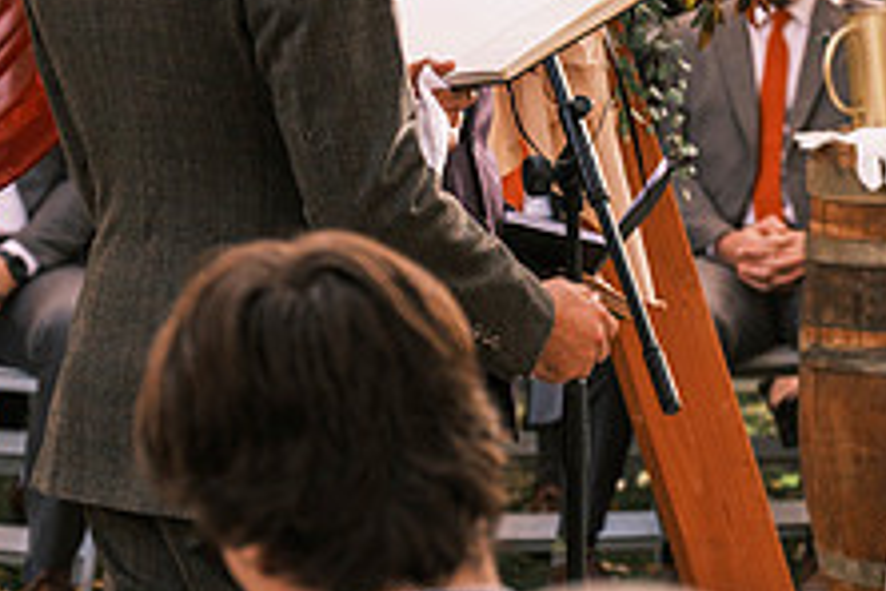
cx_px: 1102
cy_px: 70
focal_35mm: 292
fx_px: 7186
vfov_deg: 4.7
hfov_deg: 7.0
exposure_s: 1/500
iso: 400
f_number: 4
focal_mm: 74.4
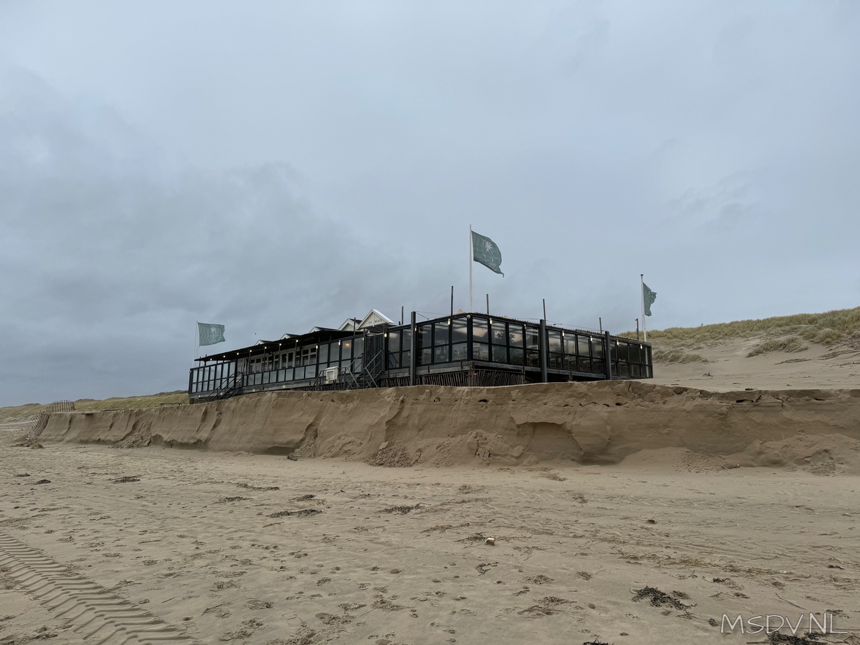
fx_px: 596
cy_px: 322
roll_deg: -0.3
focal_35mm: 24
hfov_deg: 71.6
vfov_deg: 56.8
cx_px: 430
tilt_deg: +9.2
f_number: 1.78
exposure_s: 1/832
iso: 80
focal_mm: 6.86
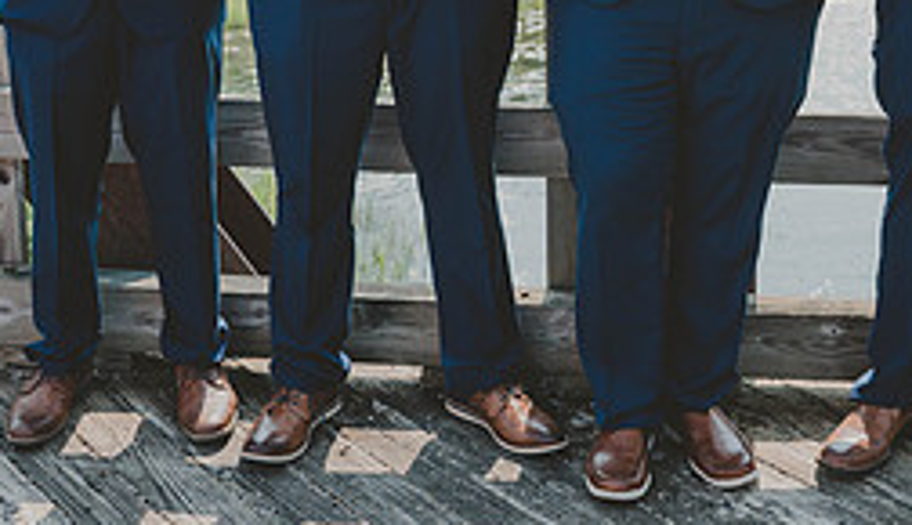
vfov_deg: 17.0
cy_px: -97
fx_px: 1678
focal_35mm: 69
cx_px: 610
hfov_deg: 30.2
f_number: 5.6
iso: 100
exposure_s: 1/250
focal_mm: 25.5
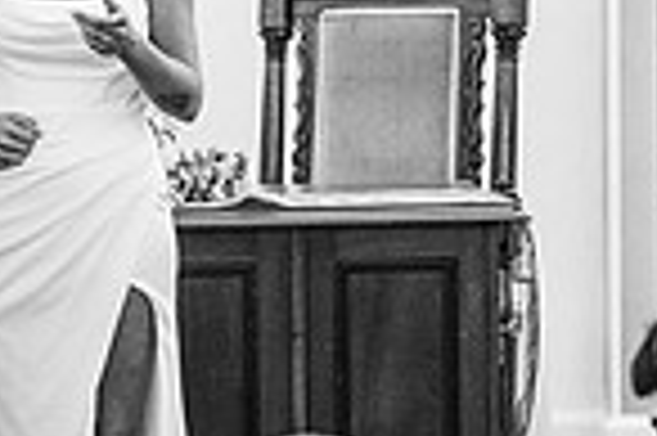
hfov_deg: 7.4
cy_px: 261
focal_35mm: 279
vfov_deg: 4.9
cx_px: 117
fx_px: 5086
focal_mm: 70
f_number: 2.8
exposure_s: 1/200
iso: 2000
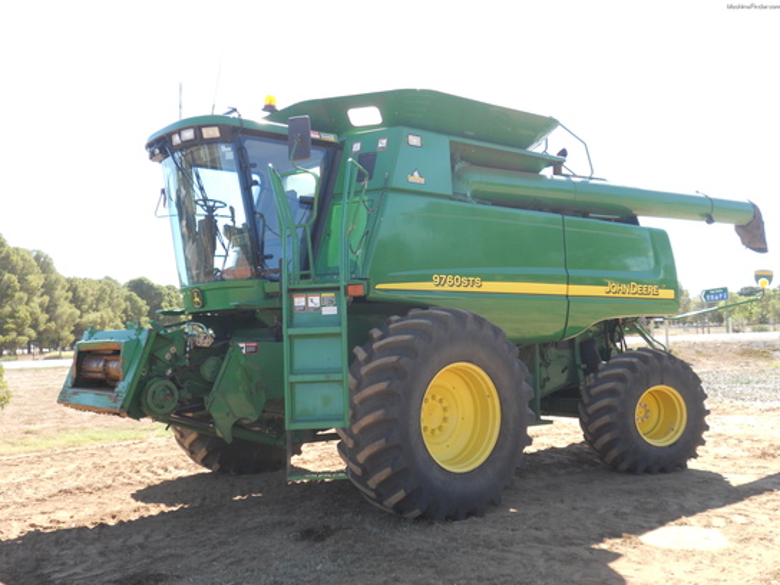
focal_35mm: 38
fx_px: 856
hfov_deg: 49.0
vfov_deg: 37.7
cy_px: 292
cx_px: 390
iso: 80
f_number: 3.9
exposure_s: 1/200
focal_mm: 6.9
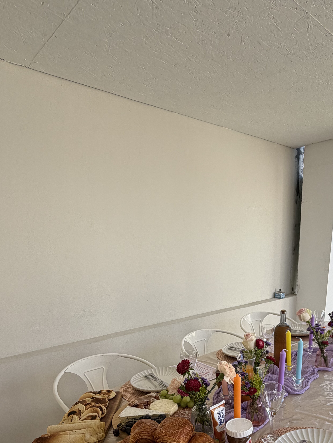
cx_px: 244
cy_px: 374
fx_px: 308
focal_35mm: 24
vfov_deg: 63.3
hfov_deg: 54.5
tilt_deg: -21.7
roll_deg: +1.5
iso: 50
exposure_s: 1/374
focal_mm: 2.22
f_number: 2.2
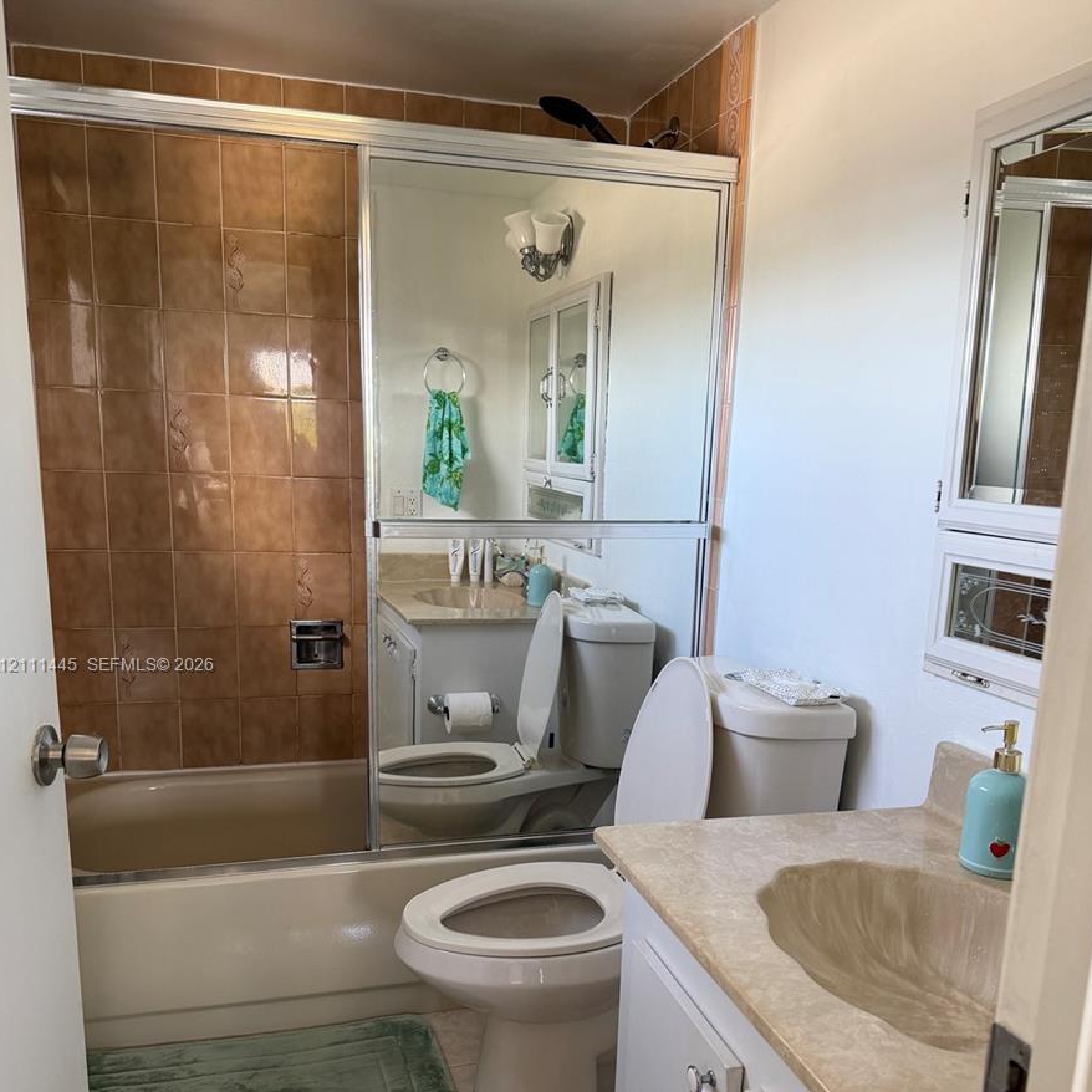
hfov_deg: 55.6
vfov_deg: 55.1
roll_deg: -1.8
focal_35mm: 29
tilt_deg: -11.9
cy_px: 667
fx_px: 1035
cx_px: 544
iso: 200
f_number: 1.78
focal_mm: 6.76
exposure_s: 1/120
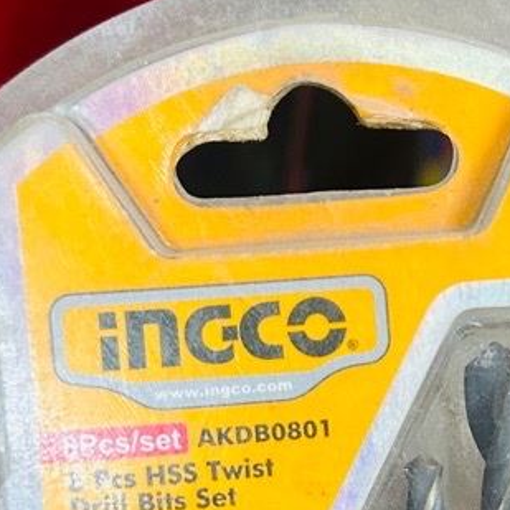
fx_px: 1467
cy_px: 381
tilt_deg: -52.9
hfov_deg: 19.2
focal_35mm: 88
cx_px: 492
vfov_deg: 19.6
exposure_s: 1/60
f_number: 1.78
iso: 320
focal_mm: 6.86
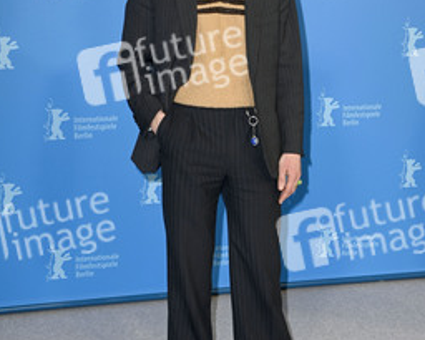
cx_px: 211
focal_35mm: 66
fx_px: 830
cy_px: 149
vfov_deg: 23.1
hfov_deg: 28.7
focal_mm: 45
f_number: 5.6
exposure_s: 1/200
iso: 800
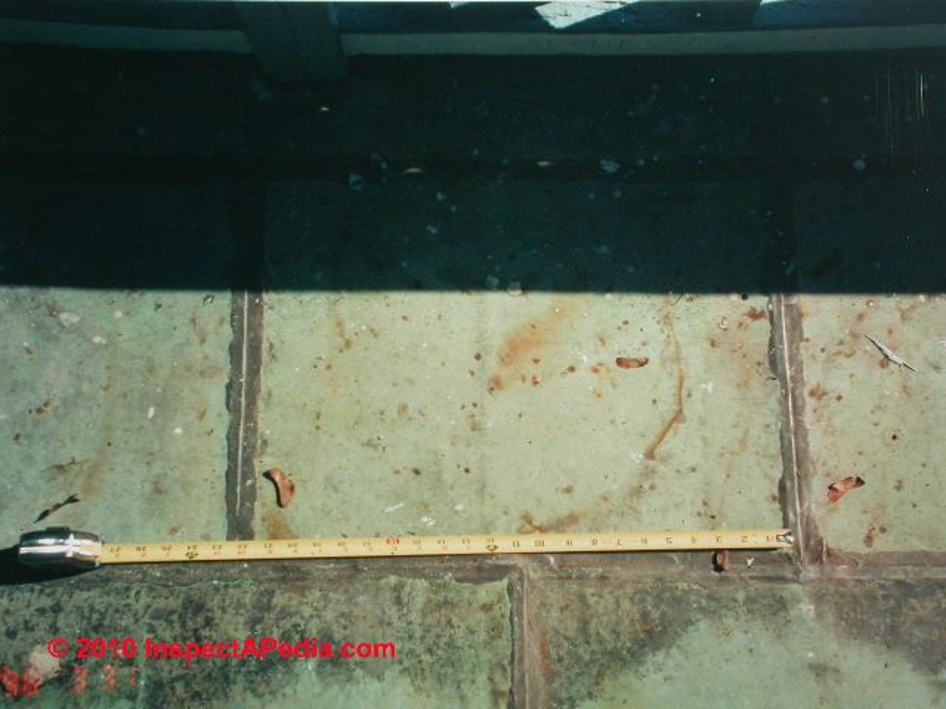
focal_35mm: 82
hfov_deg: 23.8
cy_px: 354
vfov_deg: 18.0
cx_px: 473
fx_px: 2241
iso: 100
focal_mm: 17.1
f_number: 3.6
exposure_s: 1/45.2
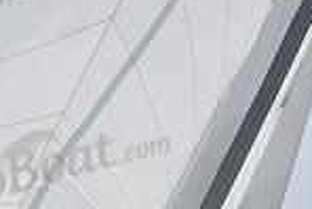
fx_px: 2386
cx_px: -234
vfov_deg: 5.0
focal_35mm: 275
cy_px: 314
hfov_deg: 7.3
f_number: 13
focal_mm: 70
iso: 320
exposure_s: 1/800
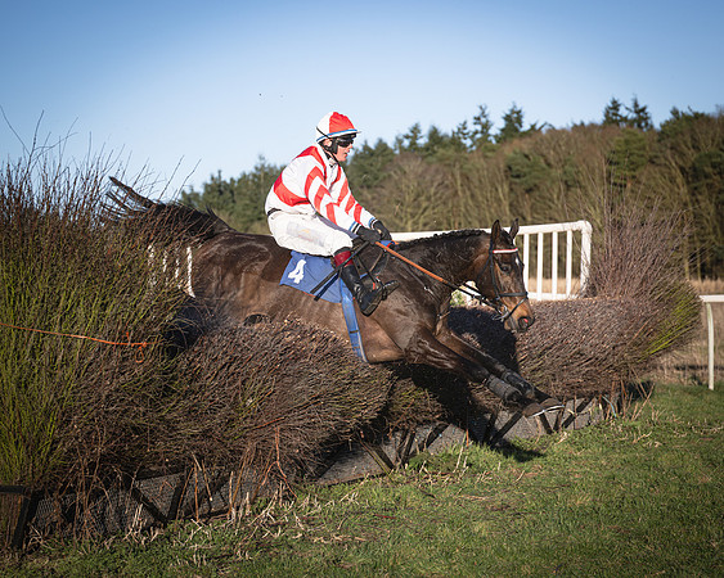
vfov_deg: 16.2
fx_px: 2036
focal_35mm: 95
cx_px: 363
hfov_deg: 20.2
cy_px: 336
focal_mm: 70
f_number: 2.8
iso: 100
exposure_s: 1/2000
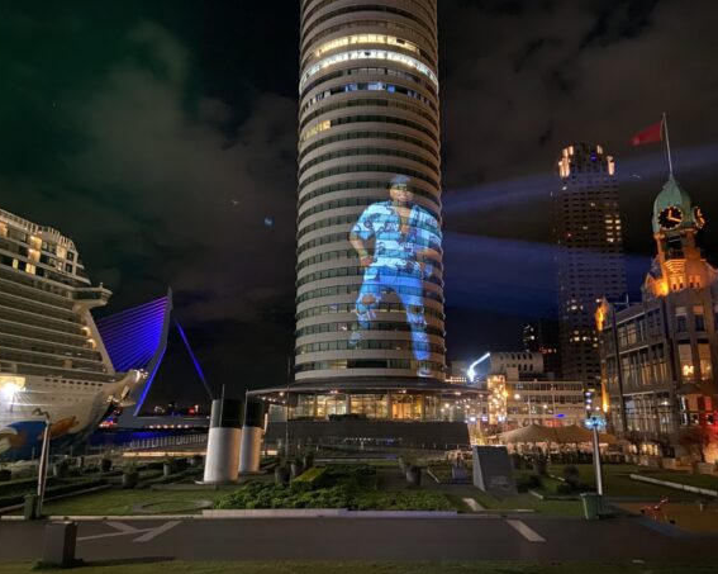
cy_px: 296
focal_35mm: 28
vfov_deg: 51.5
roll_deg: -0.7
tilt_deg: +13.7
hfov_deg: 62.2
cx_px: 367
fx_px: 595
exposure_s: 1/14
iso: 1600
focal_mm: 4.25
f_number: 1.8
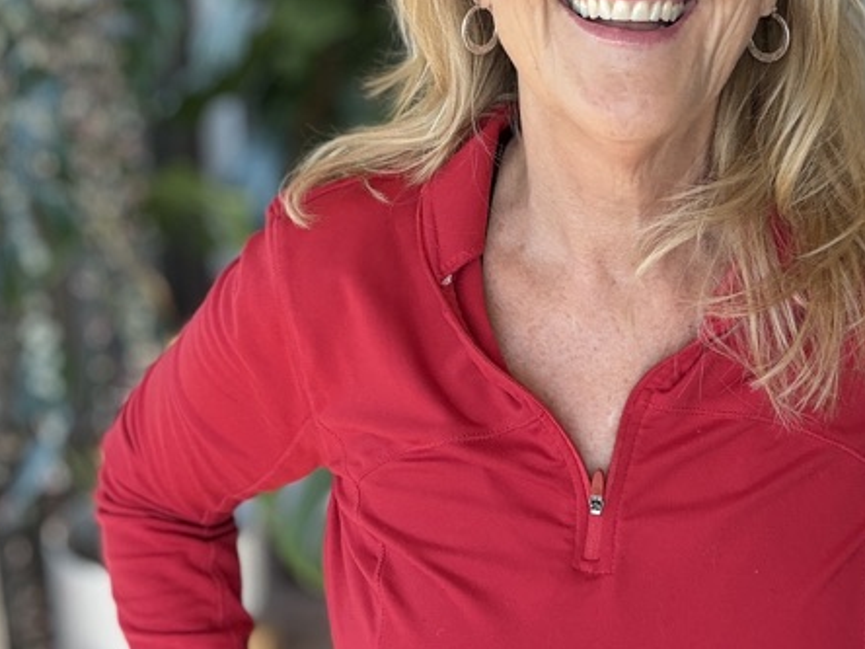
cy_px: 175
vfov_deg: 26.7
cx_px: 565
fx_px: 1349
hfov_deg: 35.3
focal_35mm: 54
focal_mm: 2.69
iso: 50
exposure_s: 1/121
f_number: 1.9
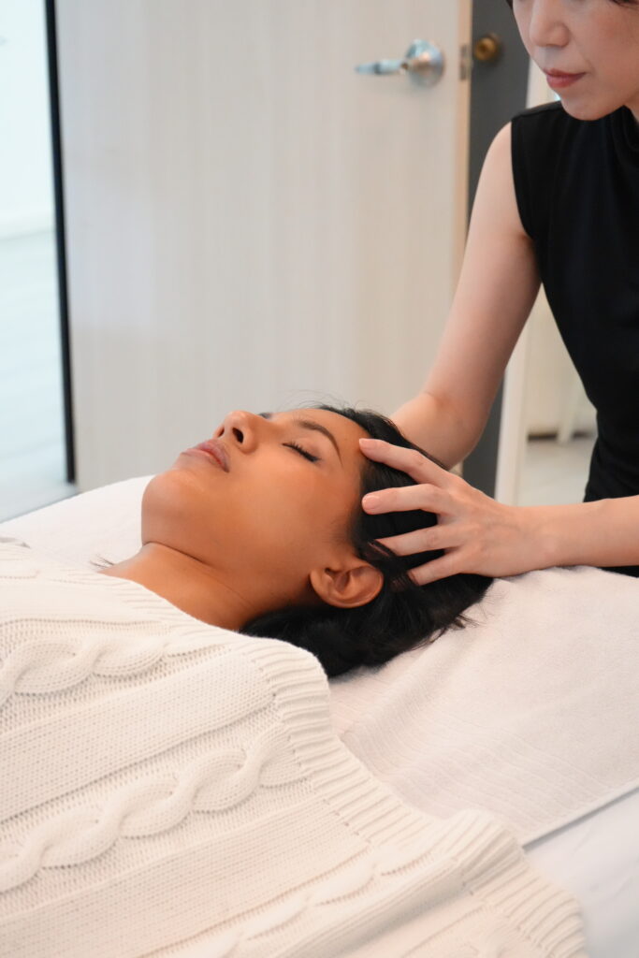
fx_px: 1863
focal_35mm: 70
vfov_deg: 28.8
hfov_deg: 19.5
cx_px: 320
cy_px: 479
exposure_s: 1/125
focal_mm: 70
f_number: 8
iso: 12800
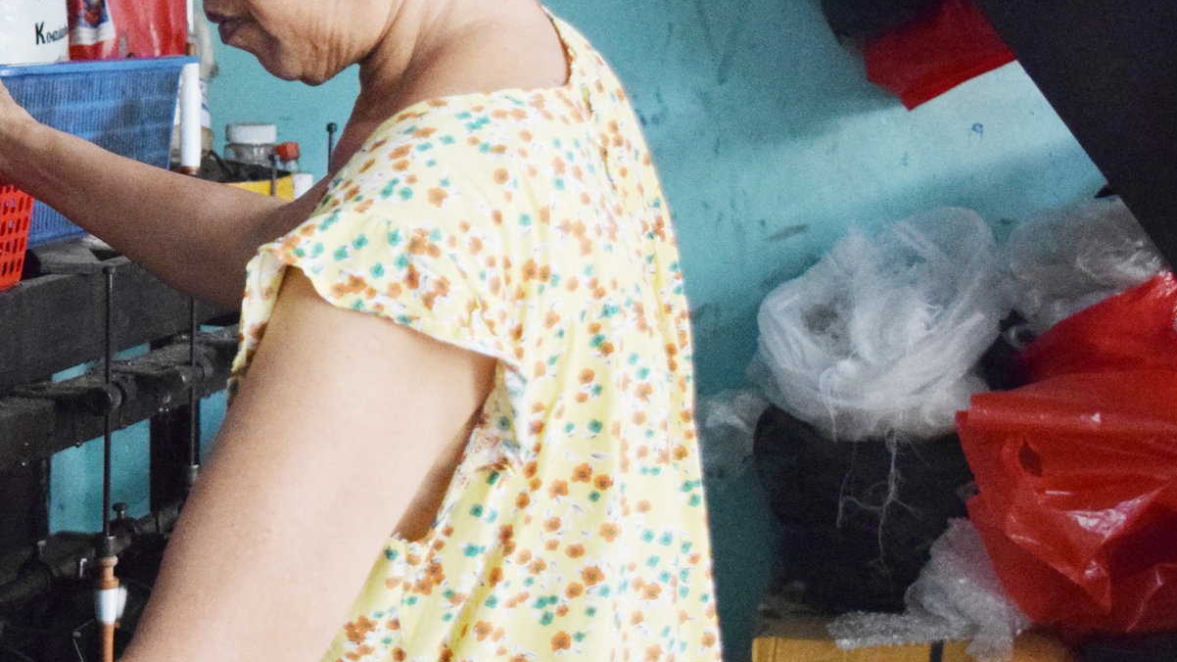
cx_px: -16
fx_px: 2715
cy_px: 285
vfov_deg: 13.9
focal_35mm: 87
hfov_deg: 23.4
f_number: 4
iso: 3200
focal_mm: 26
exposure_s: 1/250
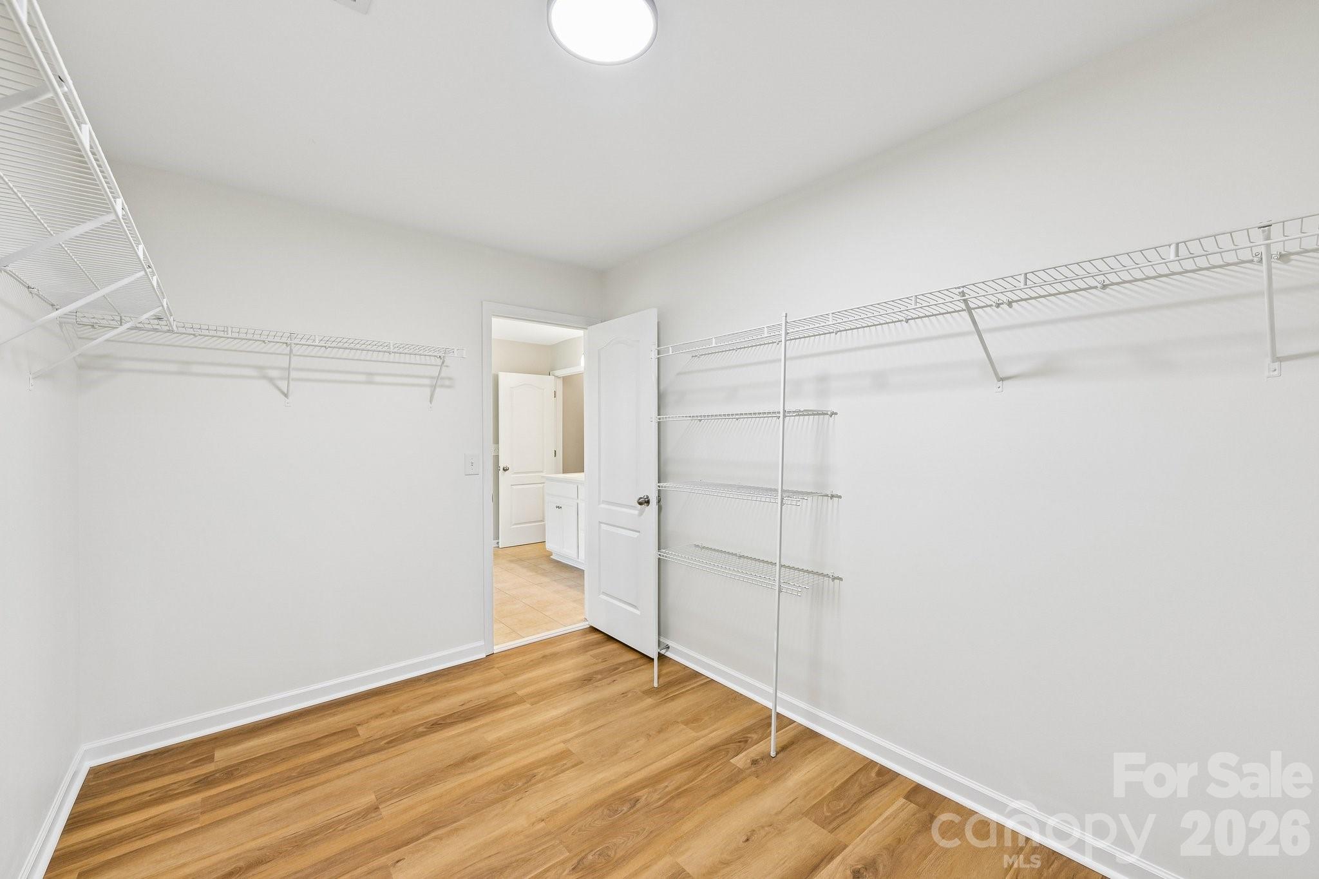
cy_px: 440
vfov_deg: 81.2
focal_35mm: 14
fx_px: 513
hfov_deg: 104.3
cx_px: 660
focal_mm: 14
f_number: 8
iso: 360
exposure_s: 1/15
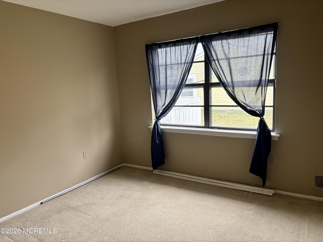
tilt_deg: -8.2
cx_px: 162
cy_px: 121
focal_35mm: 26
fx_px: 243
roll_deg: +3.2
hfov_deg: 67.3
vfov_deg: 53.1
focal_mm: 5.96
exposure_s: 1/82
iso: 125
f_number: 1.6
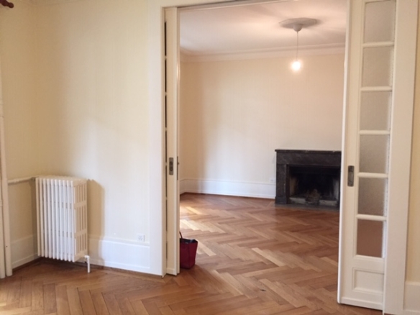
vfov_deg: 48.2
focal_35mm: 29
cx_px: 210
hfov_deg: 61.7
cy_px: 158
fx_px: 352
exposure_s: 1/33
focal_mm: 4.15
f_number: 2.2
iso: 200
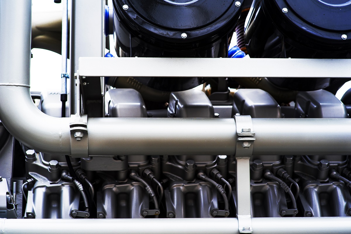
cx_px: 176
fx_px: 829
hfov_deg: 23.9
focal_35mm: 85
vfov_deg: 16.1
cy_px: 117
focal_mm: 85
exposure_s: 1/320
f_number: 5.6
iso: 125
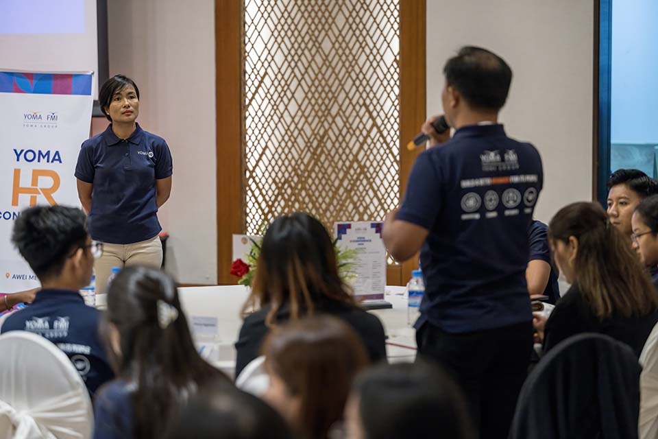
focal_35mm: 101
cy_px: 220
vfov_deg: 13.6
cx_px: 329
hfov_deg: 20.2
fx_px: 1846
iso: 2000
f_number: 2.8
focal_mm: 101
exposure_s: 1/200
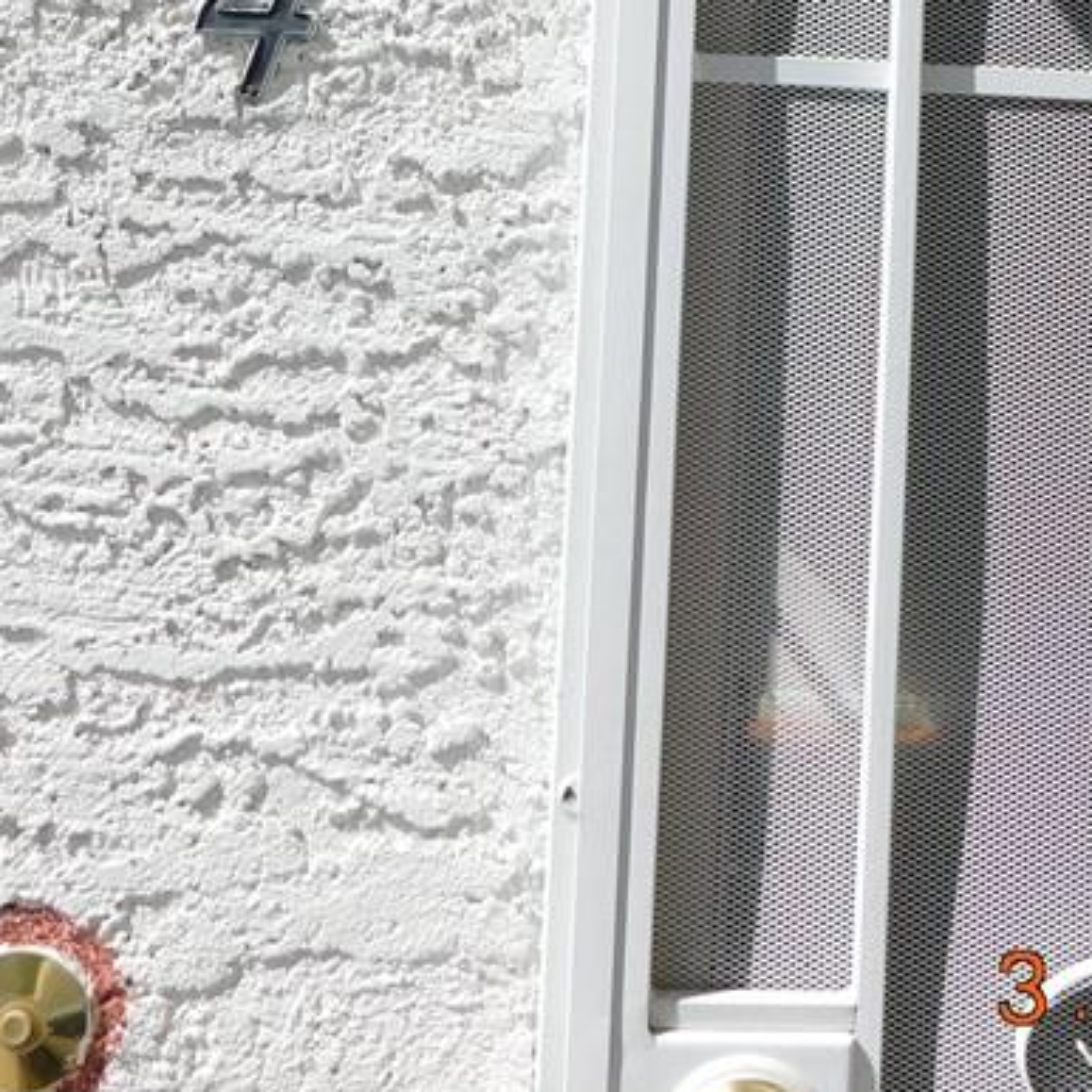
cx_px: 668
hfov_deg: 31.5
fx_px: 1927
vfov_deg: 30.4
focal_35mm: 54
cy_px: 130
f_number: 6
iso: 125
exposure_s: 1/640
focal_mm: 4
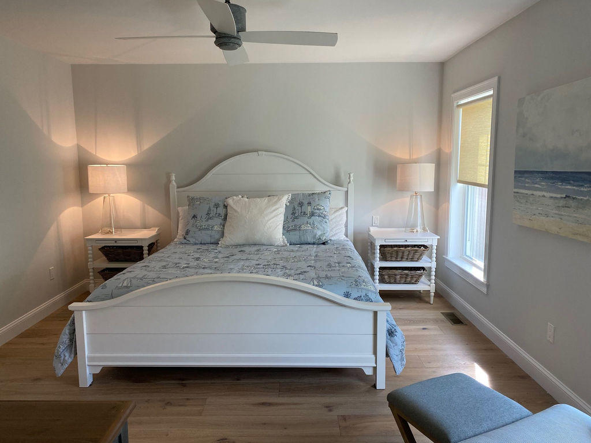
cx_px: 296
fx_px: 444
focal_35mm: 26
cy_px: 222
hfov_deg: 67.3
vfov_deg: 53.1
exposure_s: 1/120
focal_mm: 4.25
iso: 125
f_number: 1.8
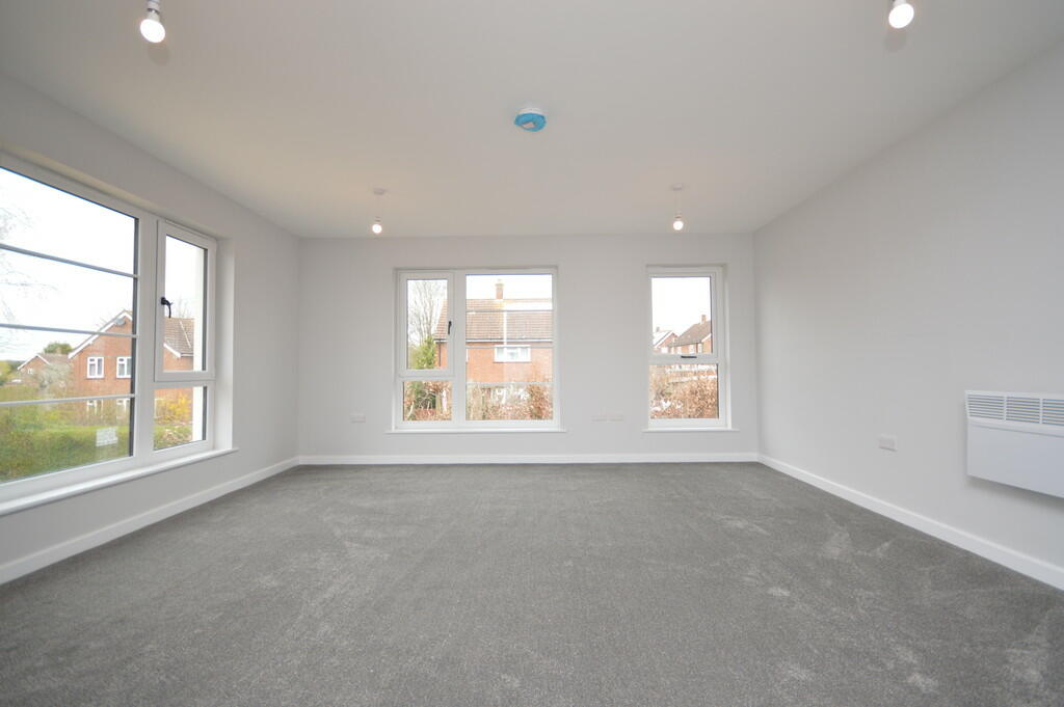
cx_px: 532
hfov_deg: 100.4
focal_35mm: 15
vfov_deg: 77.2
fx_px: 443
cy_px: 354
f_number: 4
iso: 280
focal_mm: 10
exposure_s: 1/125
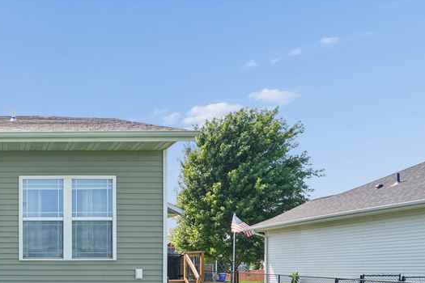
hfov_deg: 42.1
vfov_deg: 32.3
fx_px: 460
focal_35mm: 39
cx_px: -10
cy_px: 262
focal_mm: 16
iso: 400
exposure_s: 1/125
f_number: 10
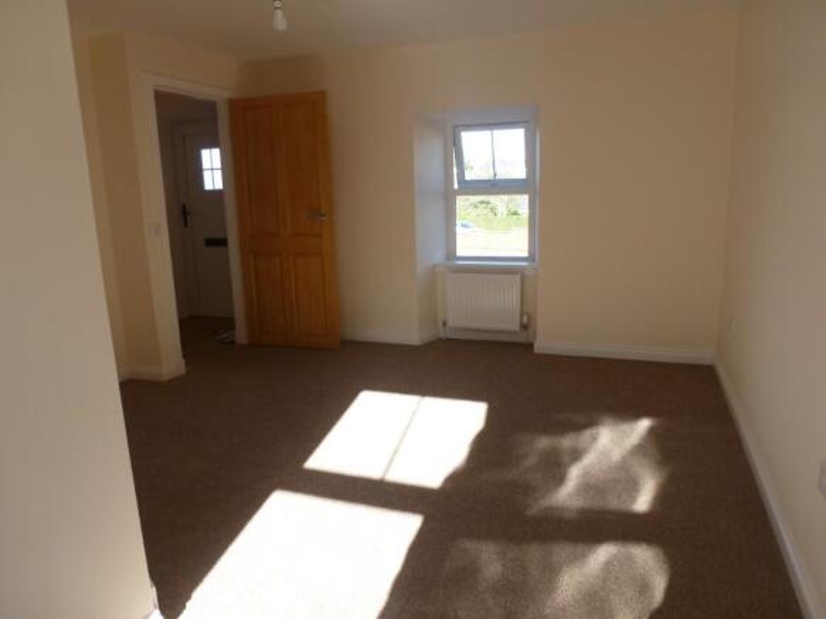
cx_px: 413
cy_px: 310
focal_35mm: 24
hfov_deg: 71.6
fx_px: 573
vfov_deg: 56.8
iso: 100
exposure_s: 1/100
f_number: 3.3
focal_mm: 4.3
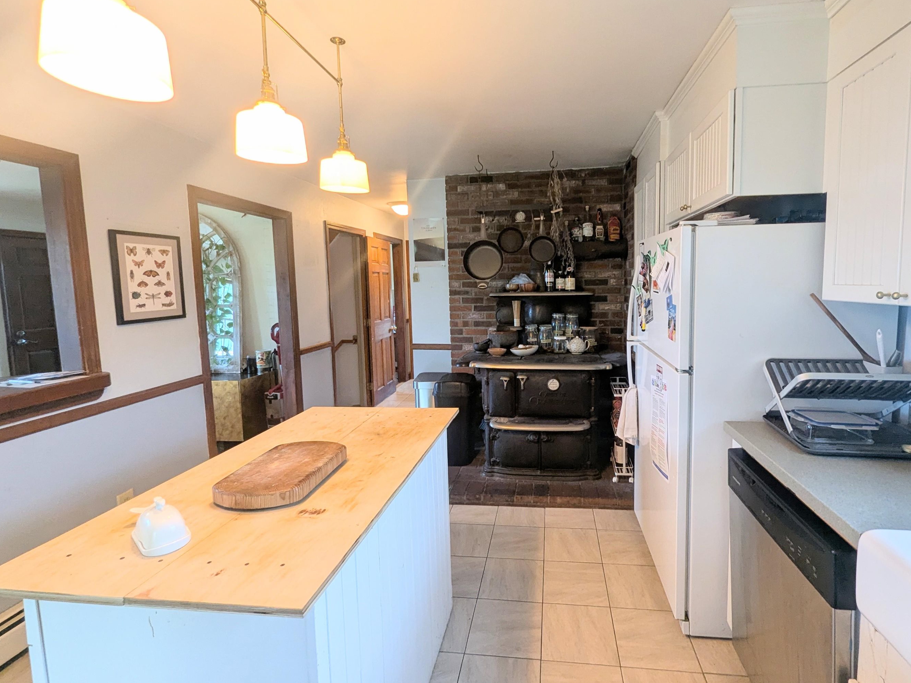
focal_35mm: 15
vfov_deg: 81.6
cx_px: 506
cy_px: 313
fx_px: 395
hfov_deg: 97.8
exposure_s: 1/40
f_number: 2.2
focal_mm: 1.95
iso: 56
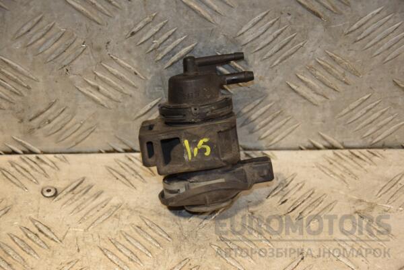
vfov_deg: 11.4
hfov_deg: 17.1
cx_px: 202
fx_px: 1347
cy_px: 135
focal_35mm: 120
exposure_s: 1/200
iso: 800
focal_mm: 80
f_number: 5.6
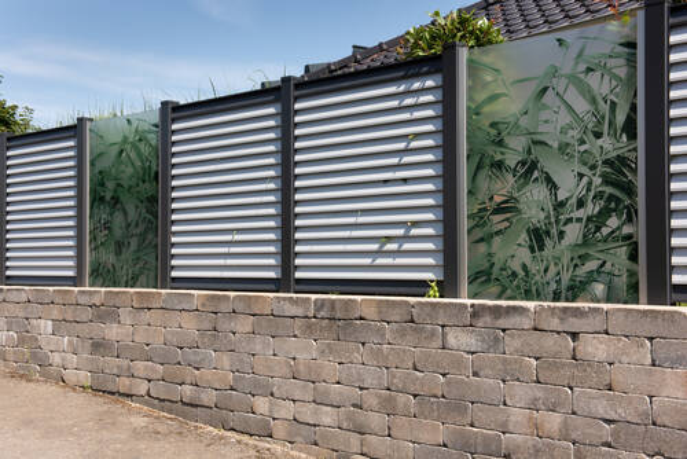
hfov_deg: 41.1
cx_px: 344
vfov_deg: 28.1
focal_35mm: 48
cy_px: 230
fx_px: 916
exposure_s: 1/125
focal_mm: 48
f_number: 11
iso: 200
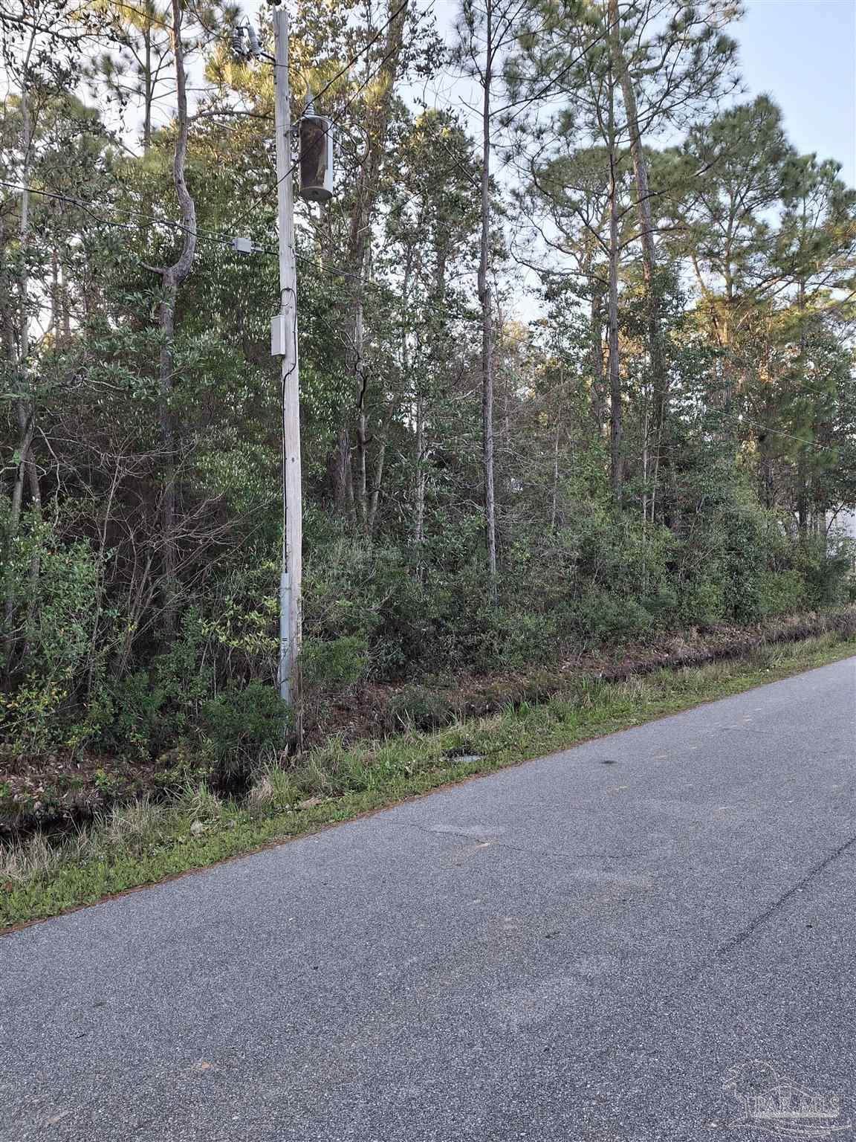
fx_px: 824
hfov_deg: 54.9
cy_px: 571
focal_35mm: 25
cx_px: 428
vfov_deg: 69.4
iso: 32
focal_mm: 4.69
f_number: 1.8
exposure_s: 1/120
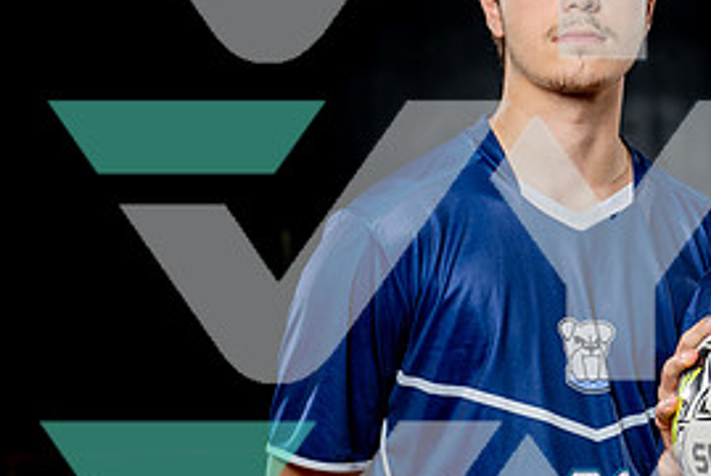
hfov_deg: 13.6
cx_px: 722
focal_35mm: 148
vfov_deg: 9.3
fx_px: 2926
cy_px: 242
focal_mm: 67
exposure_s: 1/250
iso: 100
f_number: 4
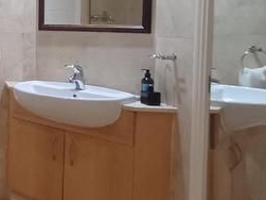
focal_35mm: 51
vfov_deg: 28.1
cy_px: 46
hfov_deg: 29.4
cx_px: -88
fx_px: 392
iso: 320
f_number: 2.2
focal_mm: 1.64
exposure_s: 1/25
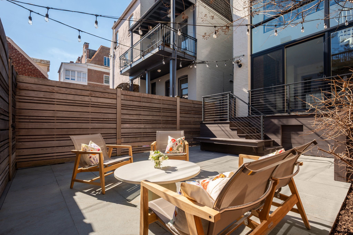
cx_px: 176
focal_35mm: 17
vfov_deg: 70.3
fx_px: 167
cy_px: 118
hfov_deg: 93.3
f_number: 13
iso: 100
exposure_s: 1/125
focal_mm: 17
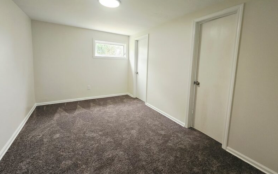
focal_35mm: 14
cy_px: 76
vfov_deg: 78.3
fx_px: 106
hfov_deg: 105.3
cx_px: 138
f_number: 2.2
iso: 100
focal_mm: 2.2
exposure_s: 1/60
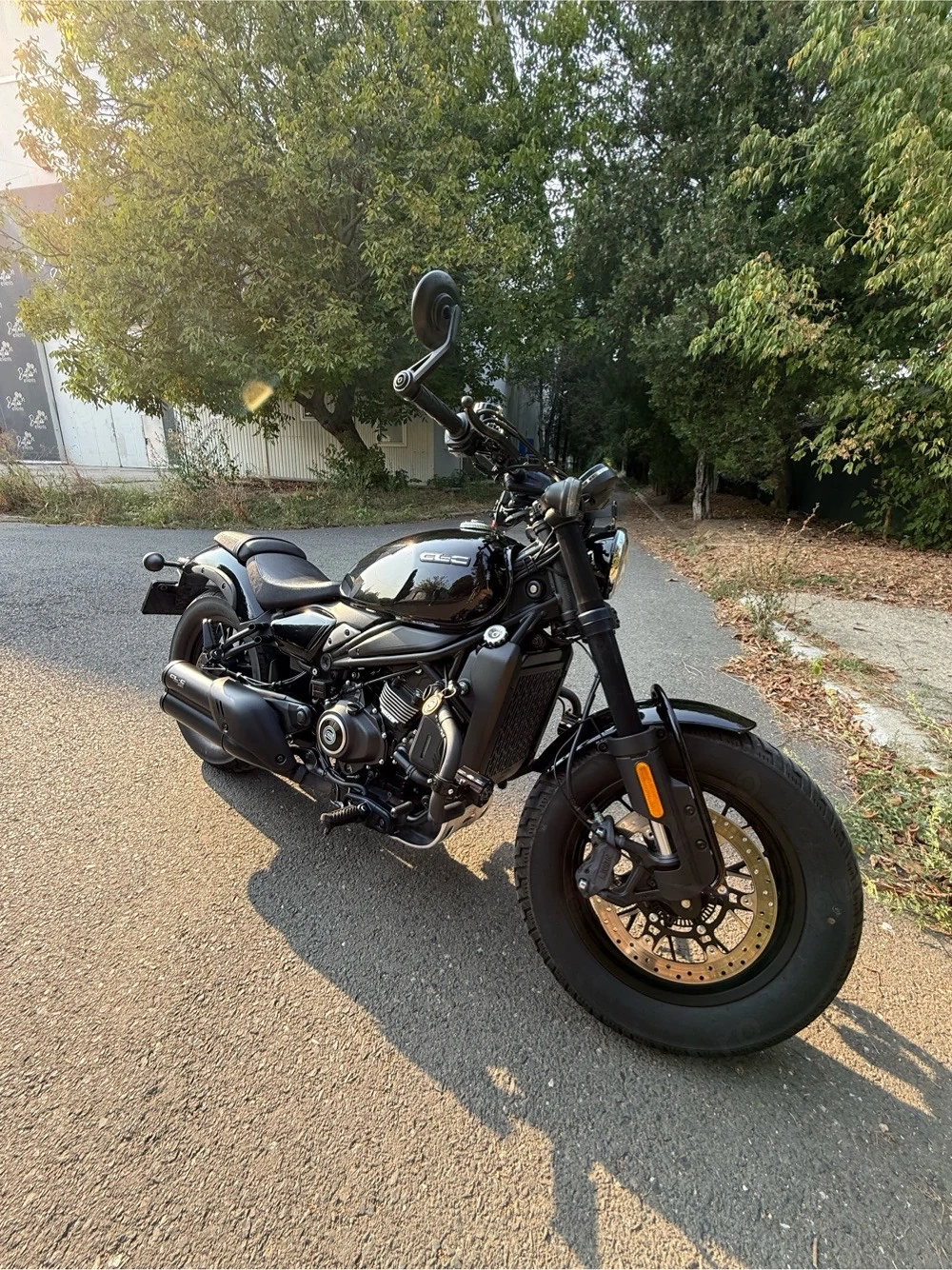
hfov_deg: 85.7
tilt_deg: -17.7
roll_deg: -2.2
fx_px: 514
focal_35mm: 14
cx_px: 476
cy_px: 635
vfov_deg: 102.1
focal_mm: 2.22
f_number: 2.2
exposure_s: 1/242
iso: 64
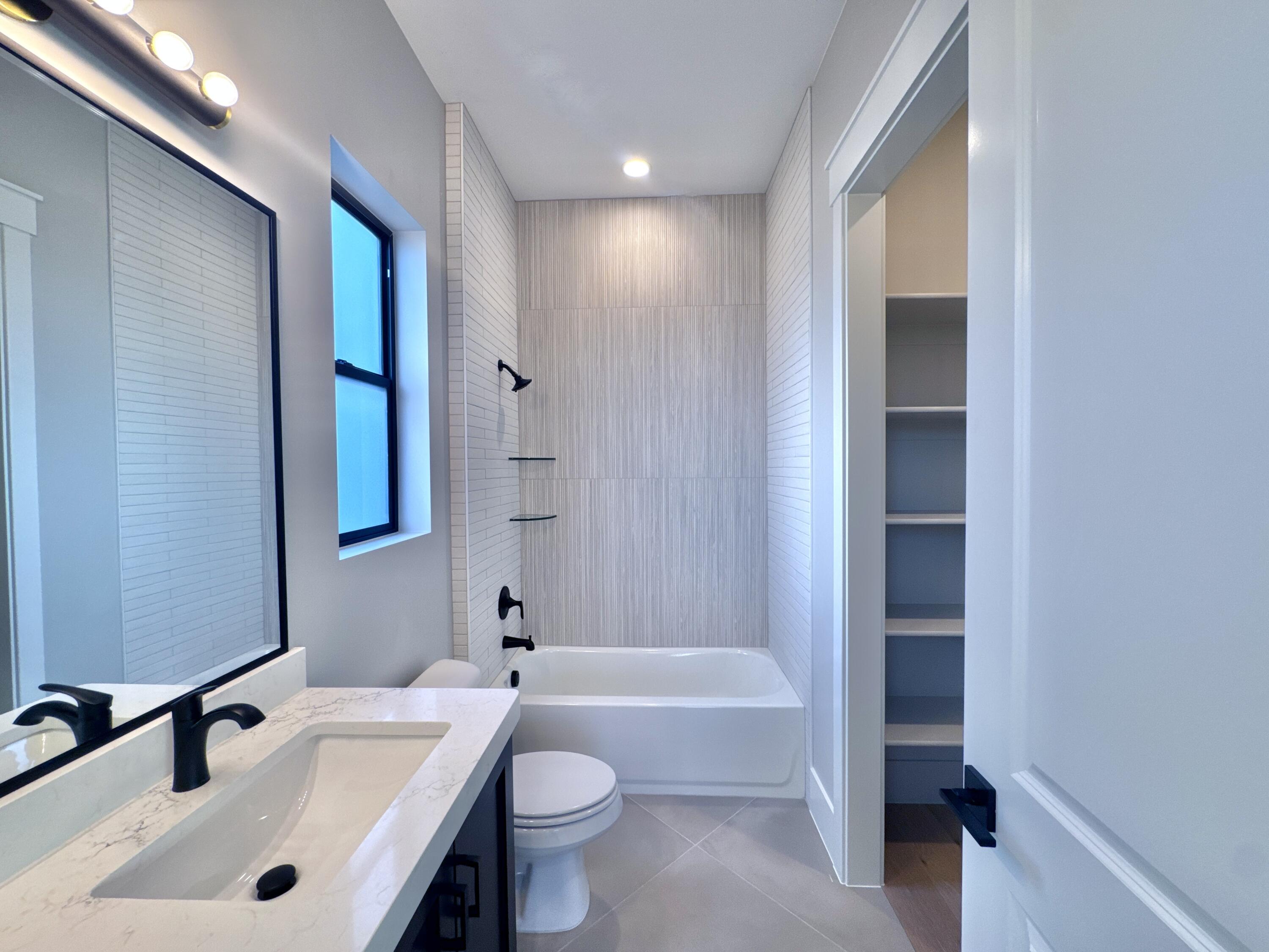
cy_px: 476
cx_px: 634
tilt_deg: -0.9
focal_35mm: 14
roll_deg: +0.2
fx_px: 513
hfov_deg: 102.1
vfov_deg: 85.7
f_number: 2.2
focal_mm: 2.22
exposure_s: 1/60
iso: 64
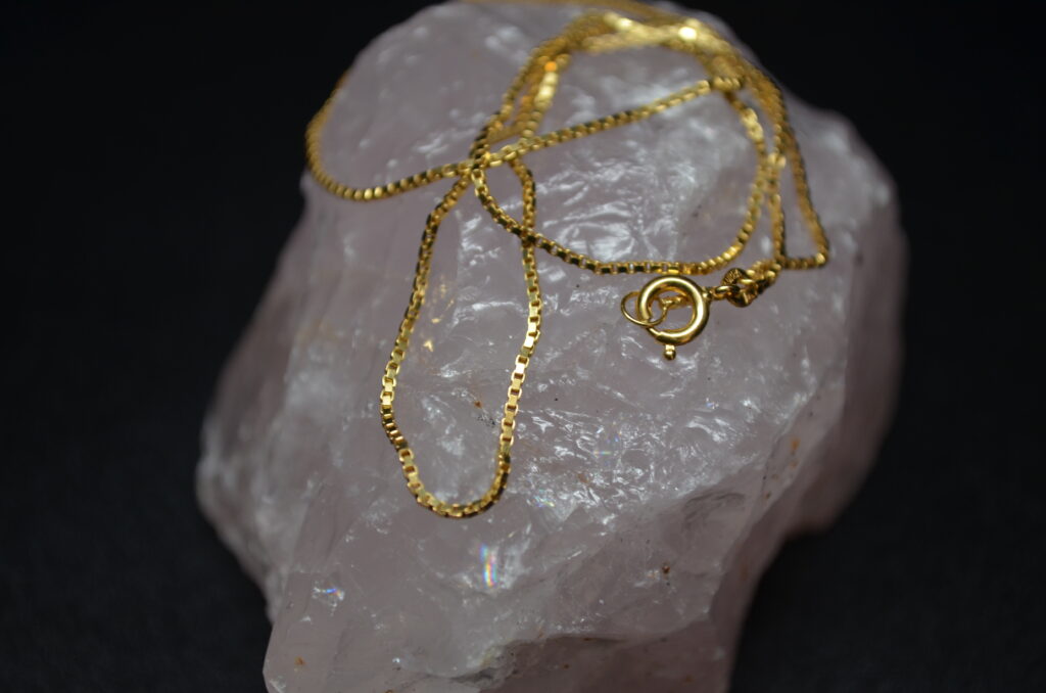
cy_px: 346
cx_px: 523
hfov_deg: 29.3
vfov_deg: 19.6
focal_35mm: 69
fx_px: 2000
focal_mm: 46
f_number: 5.3
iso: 400
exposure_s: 1/80
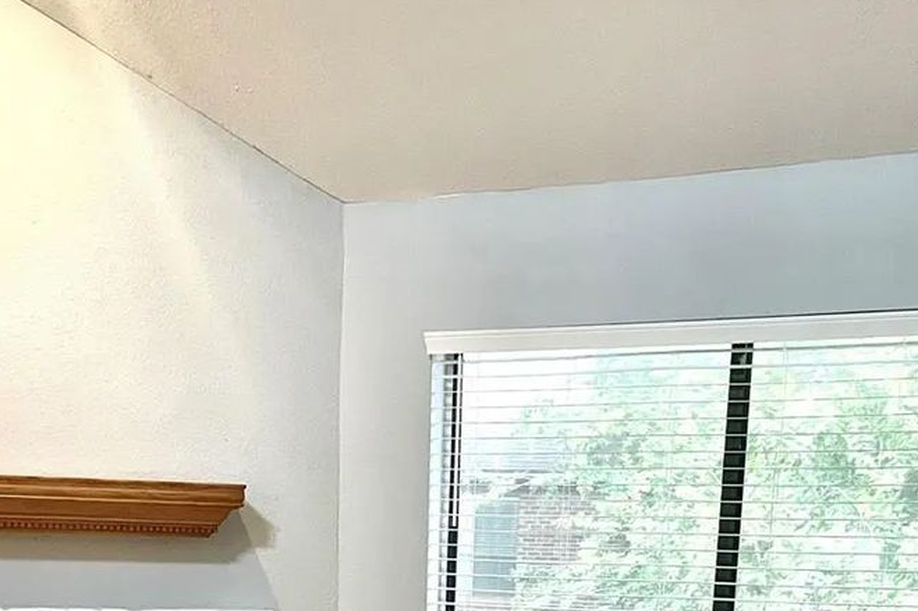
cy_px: 800
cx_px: 408
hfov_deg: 35.6
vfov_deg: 21.7
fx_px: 1428
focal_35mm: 56
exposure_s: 1/60
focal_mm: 4.2
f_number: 1.6
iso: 160
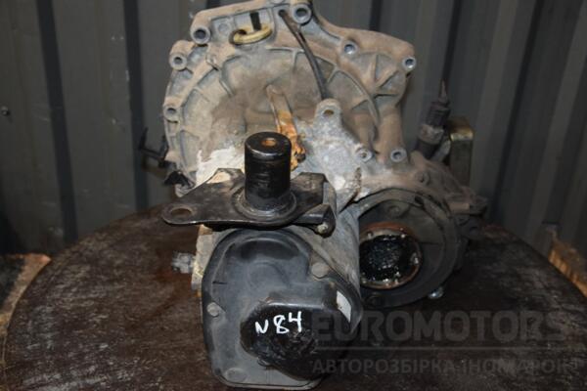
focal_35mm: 42
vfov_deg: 31.9
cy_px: 196
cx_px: 294
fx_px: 685
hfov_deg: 46.4
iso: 800
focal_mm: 28
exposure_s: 1/60
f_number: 5
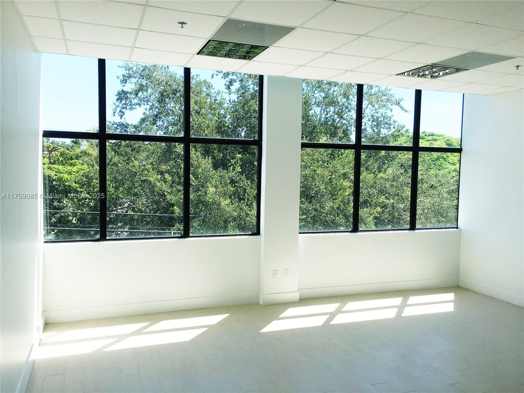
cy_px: 196
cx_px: 262
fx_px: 439
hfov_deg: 61.7
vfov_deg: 48.2
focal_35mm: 29
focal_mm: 4.15
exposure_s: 1/1166
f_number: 2.2
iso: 25
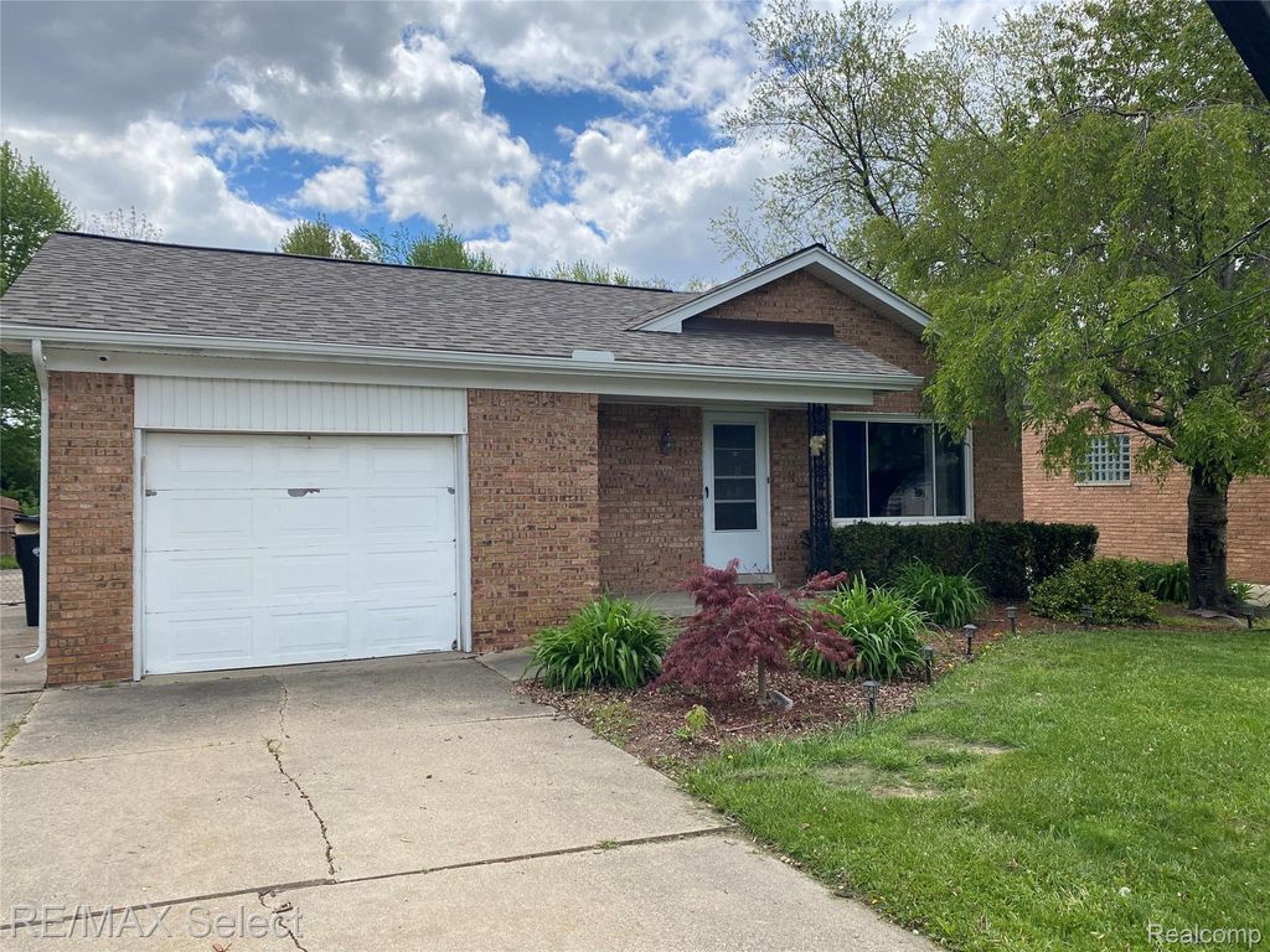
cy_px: 476
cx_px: 635
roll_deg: +0.3
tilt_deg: +1.9
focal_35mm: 26
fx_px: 954
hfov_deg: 67.3
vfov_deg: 53.1
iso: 32
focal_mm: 4.25
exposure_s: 1/2463
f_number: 1.8
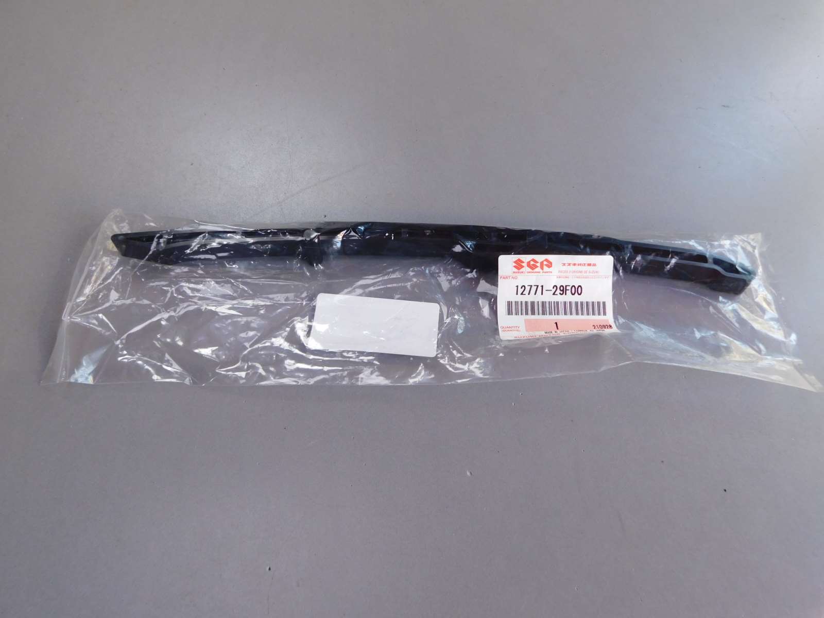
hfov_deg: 71.6
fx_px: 571
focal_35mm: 24
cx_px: 412
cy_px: 309
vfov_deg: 56.8
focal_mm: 4.1
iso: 125
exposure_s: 1/40
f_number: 3
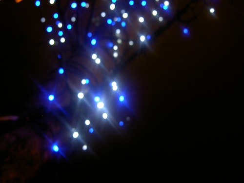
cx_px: 122
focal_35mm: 34
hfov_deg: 54.0
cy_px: 92
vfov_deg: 41.8
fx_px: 240
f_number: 2.8
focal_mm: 5.6
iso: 50
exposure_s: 1/5
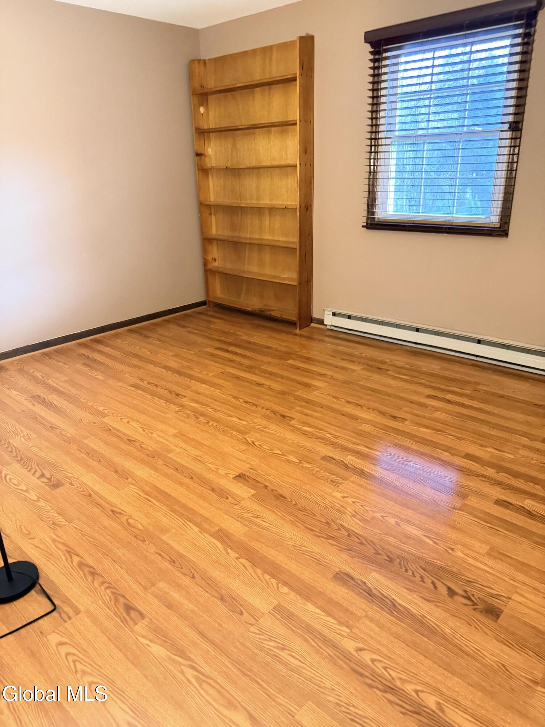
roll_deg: +1.8
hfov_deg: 56.8
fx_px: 504
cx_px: 272
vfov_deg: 71.6
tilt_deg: -23.8
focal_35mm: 24
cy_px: 364
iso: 1250
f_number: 1.78
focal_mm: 6.76
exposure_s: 1/30
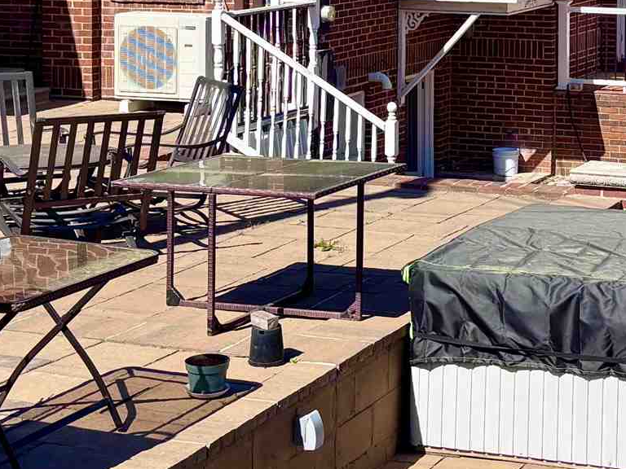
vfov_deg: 13.9
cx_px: 479
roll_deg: +0.0
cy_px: -48
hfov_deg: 18.8
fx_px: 1881
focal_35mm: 104
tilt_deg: -2.1
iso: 50
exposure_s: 1/3106
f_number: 1.6
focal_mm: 5.96
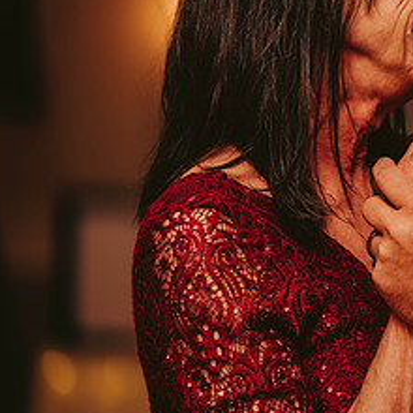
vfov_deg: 4.5
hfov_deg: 4.4
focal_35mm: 393
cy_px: 159
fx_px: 5305
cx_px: 497
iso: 800
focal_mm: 175
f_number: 2.8
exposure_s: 1/60
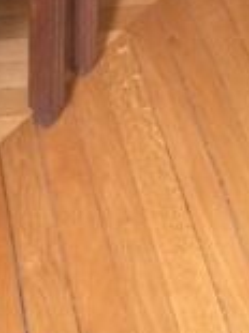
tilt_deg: -27.6
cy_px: -219
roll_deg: +0.1
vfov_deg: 14.8
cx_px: 92
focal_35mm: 120
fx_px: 1153
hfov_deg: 12.3
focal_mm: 4.15
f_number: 2.2
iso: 250
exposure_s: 1/33
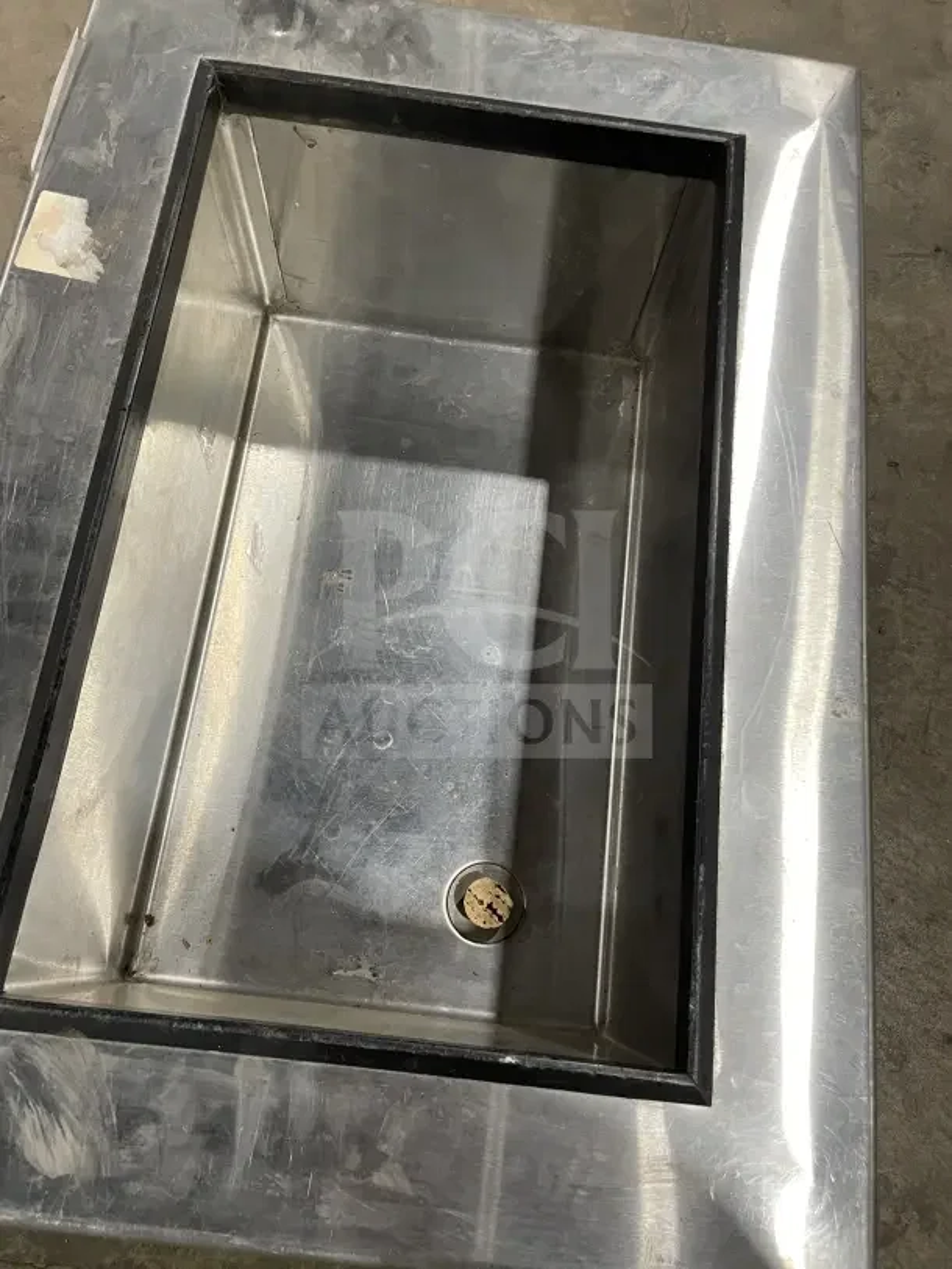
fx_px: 953
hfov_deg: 53.1
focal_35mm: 26
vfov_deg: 67.3
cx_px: 476
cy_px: 634
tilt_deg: -78.7
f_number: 1.6
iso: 125
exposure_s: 1/81
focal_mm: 4.2
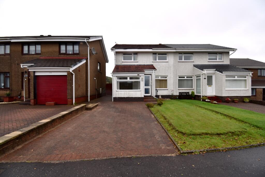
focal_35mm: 15
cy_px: 88
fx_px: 110
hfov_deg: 100.4
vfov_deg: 77.3
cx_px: 132
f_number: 6.3
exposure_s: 1/125
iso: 100
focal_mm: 10
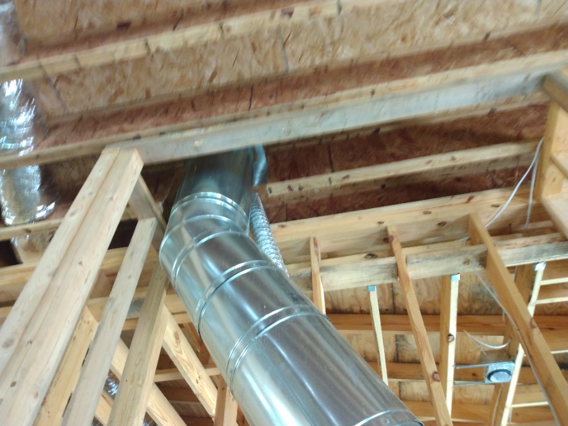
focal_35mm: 20
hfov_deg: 81.7
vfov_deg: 66.0
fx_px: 328
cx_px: 284
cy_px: 213
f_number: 2
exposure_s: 1/30
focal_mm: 3.54
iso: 428
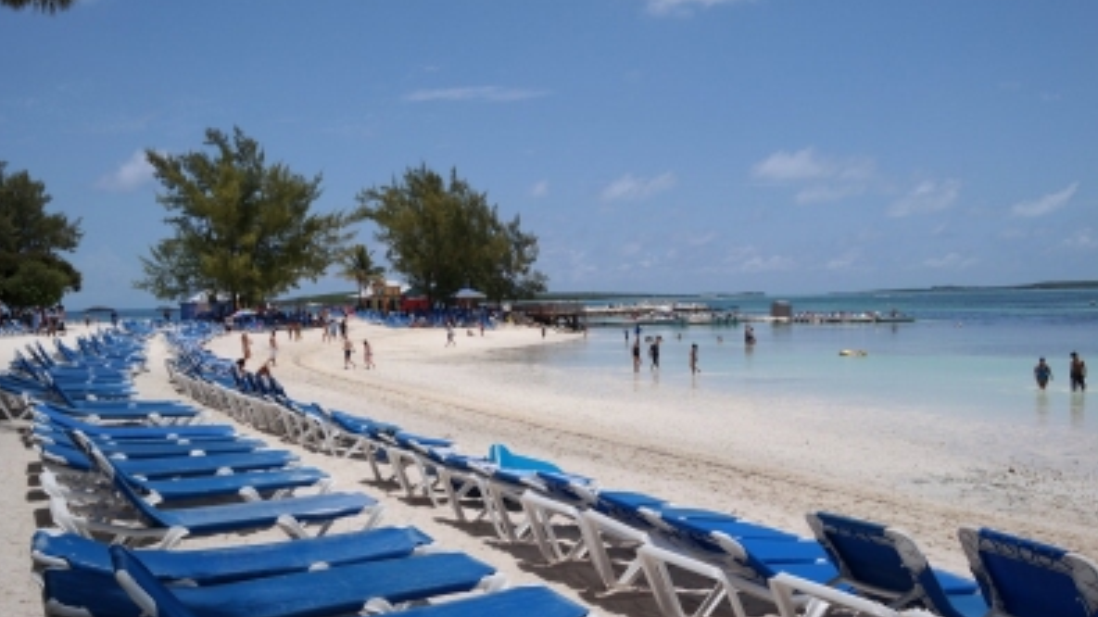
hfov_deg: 56.6
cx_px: 550
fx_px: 1019
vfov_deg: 33.6
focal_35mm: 35
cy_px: 360
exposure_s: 1/180
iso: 100
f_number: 8
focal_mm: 22
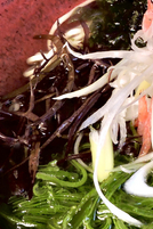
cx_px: 193
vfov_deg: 21.9
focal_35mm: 93
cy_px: 136
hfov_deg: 14.2
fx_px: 593
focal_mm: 5.4
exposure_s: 1/20
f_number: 3.5
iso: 400
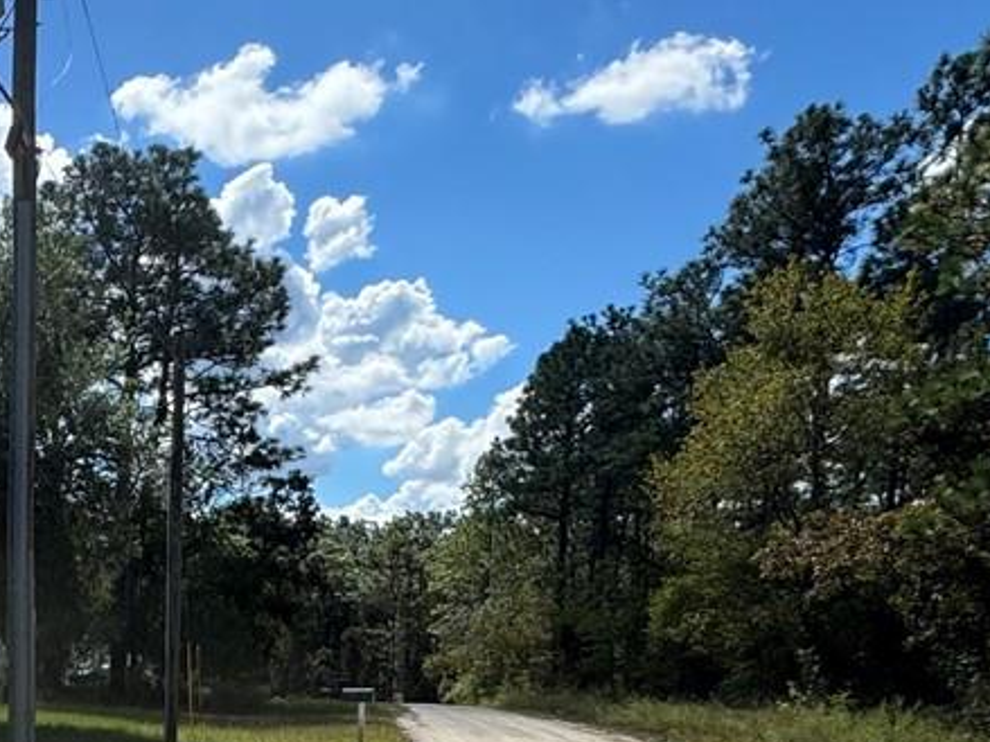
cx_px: -289
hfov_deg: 30.0
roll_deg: -1.6
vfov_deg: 26.8
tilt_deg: -4.9
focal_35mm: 51
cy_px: 758
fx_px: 1458
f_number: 2.2
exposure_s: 1/1256
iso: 50
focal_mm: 2.22
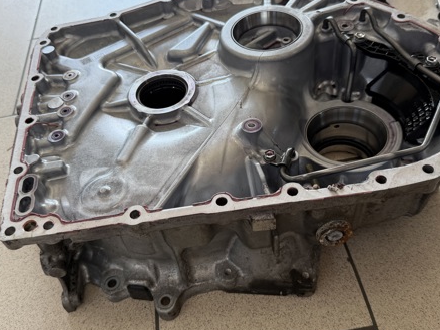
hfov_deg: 52.6
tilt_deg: -48.5
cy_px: 167
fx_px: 445
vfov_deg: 40.7
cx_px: 228
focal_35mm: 35
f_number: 1.78
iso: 80
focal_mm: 6.76
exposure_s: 1/330
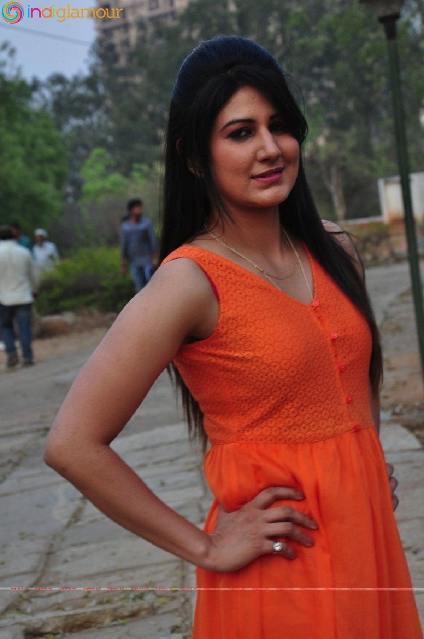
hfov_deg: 14.7
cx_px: 212
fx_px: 1647
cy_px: 320
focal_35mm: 93
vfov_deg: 21.9
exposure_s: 1/80
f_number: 5.3
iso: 320
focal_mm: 62
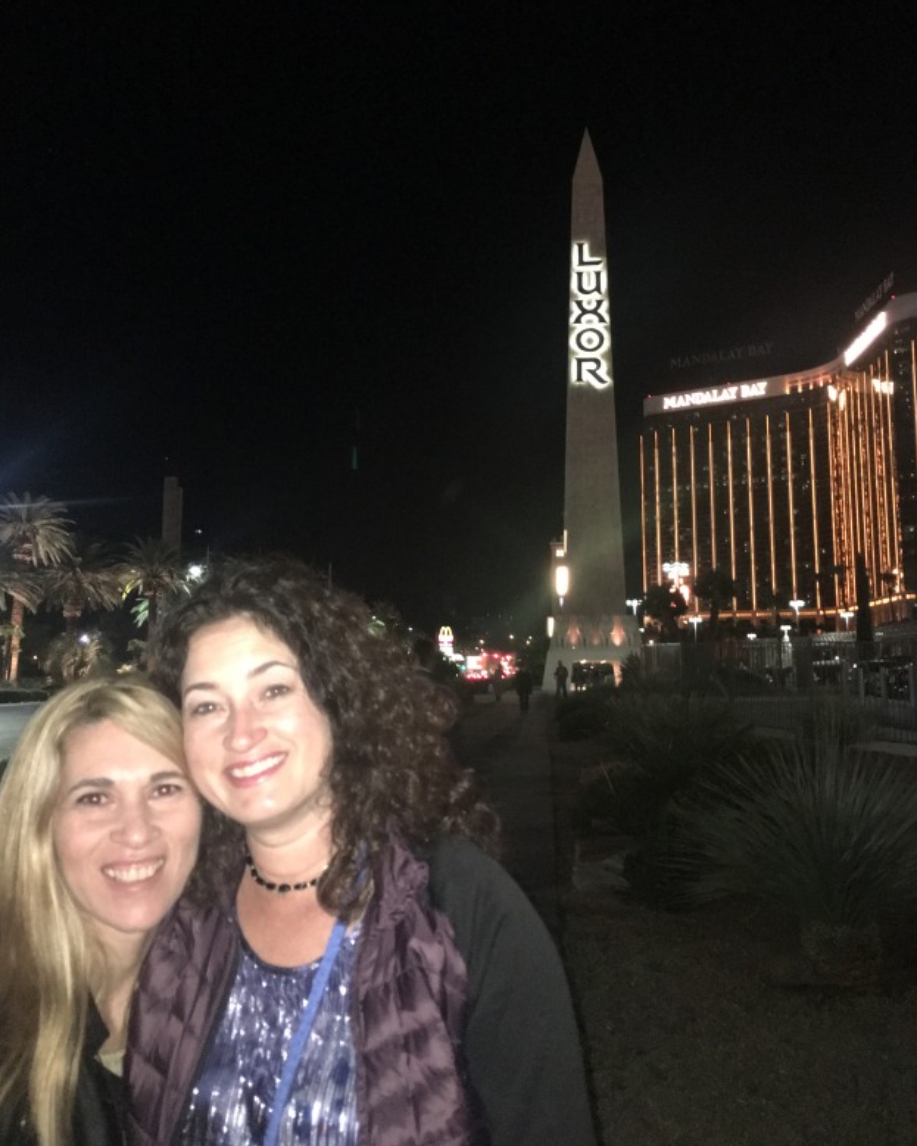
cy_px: 527
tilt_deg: +8.2
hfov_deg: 47.1
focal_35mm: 31
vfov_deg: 57.1
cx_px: 459
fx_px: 1052
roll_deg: +1.1
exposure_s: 1/16
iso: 500
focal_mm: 4.15
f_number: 2.2
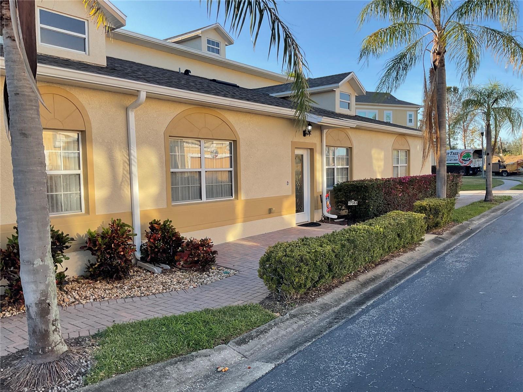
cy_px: 196
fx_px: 438
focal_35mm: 29
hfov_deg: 61.7
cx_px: 262
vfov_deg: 48.2
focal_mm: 3
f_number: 1.8
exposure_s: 1/469
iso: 16
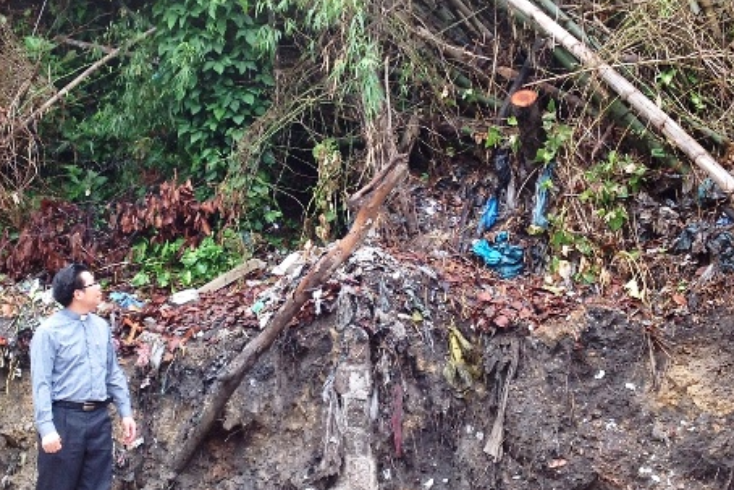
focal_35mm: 64
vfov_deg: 21.3
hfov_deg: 31.3
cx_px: 278
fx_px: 1305
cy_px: 247
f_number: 2.4
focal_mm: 4.28
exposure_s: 1/120
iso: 80
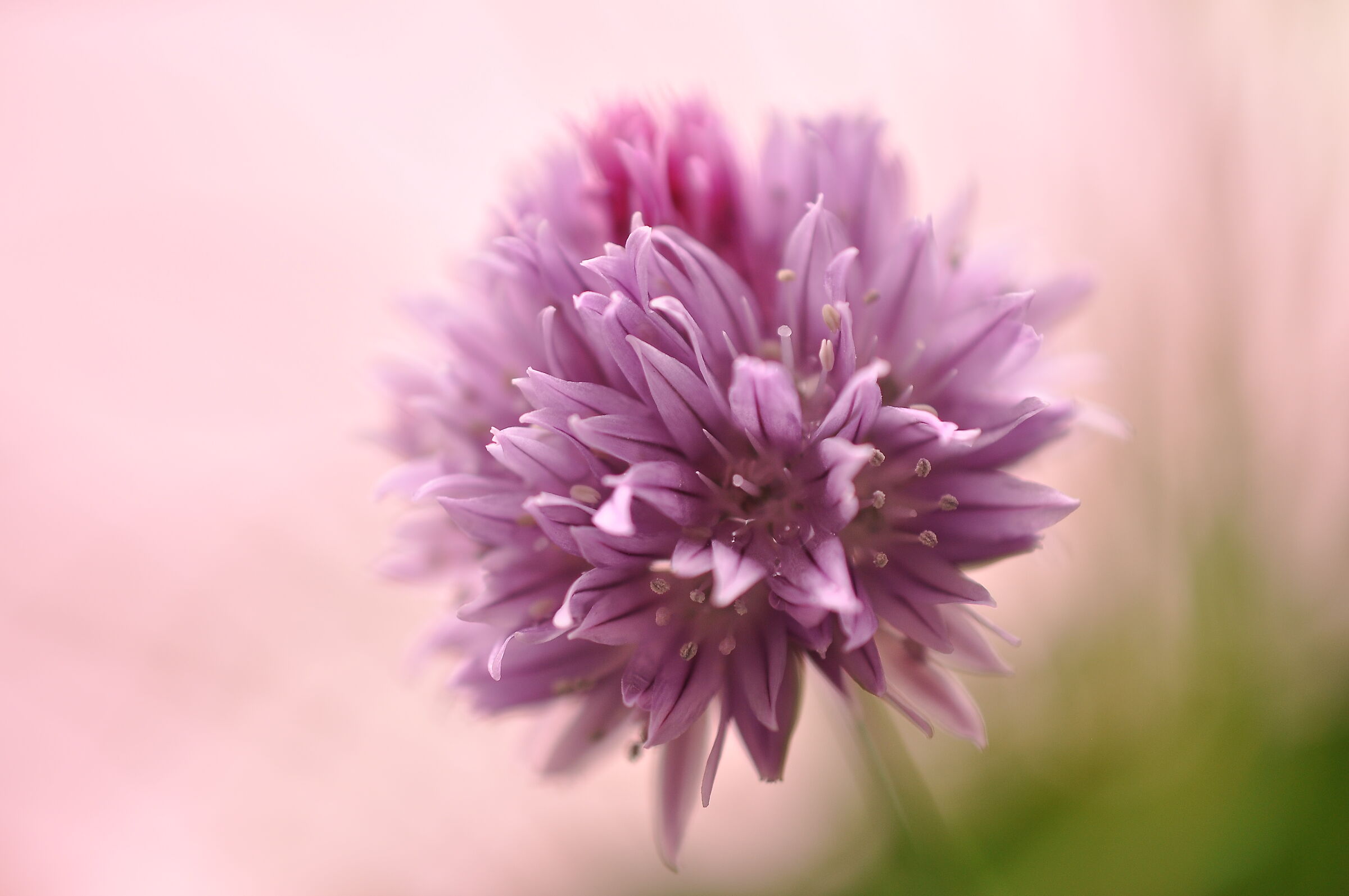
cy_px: 448
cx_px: 674
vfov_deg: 22.6
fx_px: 2246
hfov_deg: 33.4
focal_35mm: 60
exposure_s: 1/60
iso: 200
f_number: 4
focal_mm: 40
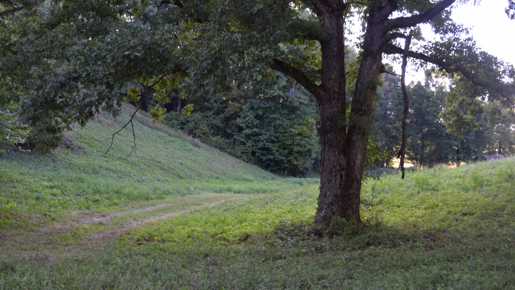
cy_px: 127
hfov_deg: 45.5
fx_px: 615
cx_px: 255
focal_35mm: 45
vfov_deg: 26.5
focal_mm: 28
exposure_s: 1/125
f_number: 5.6
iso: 400
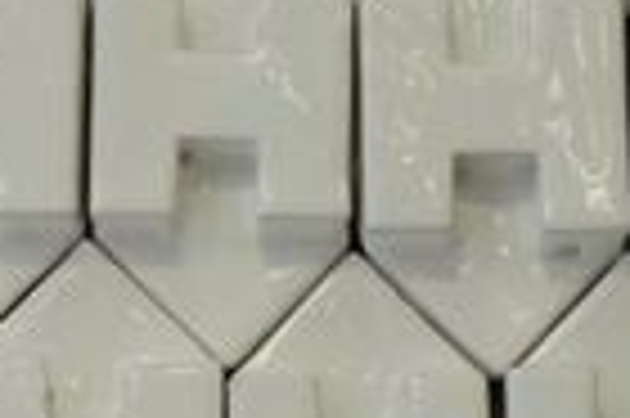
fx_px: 5436
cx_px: 4
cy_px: 384
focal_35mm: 311
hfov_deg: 6.6
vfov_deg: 4.4
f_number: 4
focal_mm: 85
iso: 800
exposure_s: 1/200
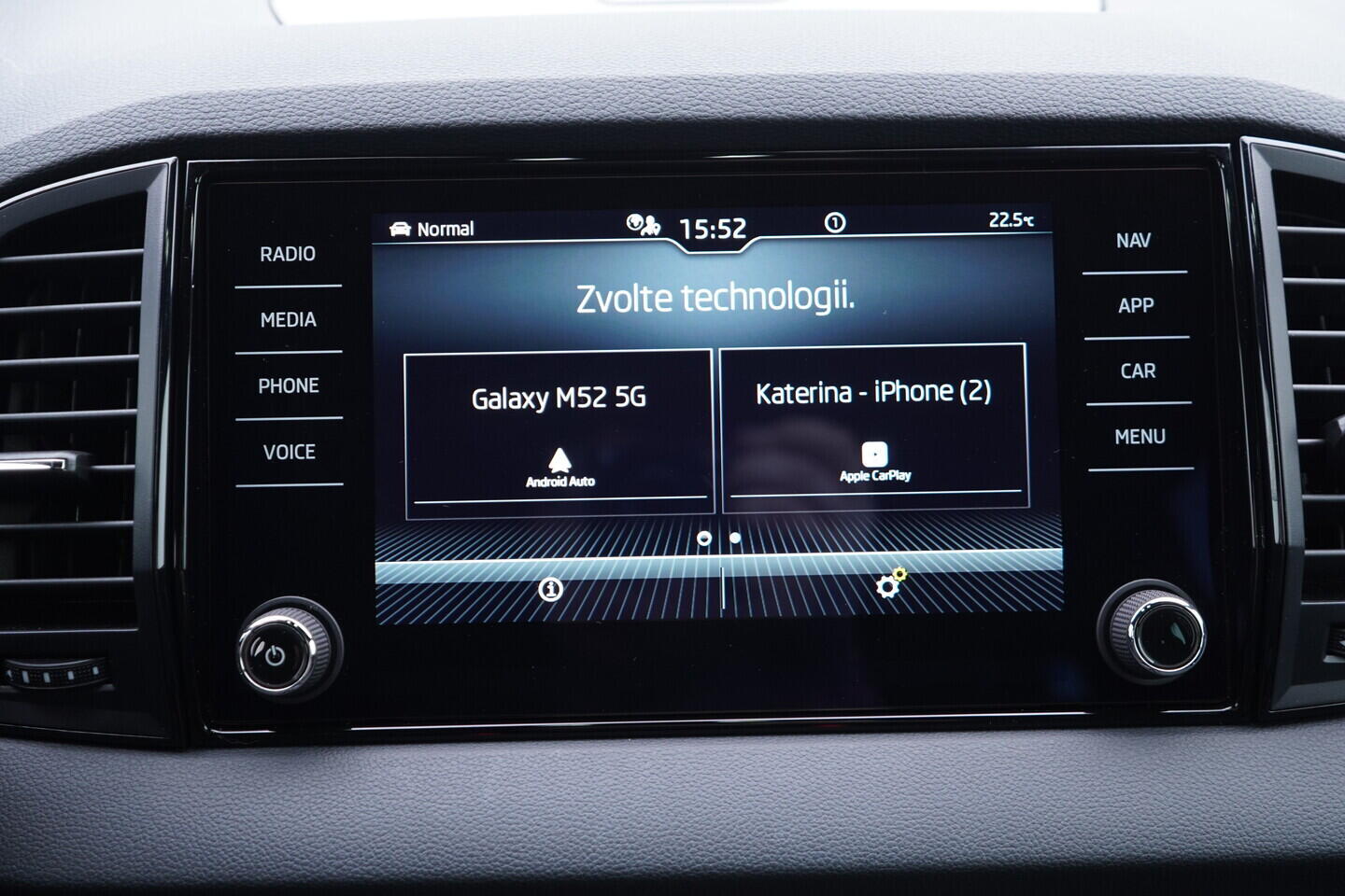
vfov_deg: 36.9
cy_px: 448
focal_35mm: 36
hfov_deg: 53.1
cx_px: 672
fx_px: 1345
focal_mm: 24
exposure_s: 1/40
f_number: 2.8
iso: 400
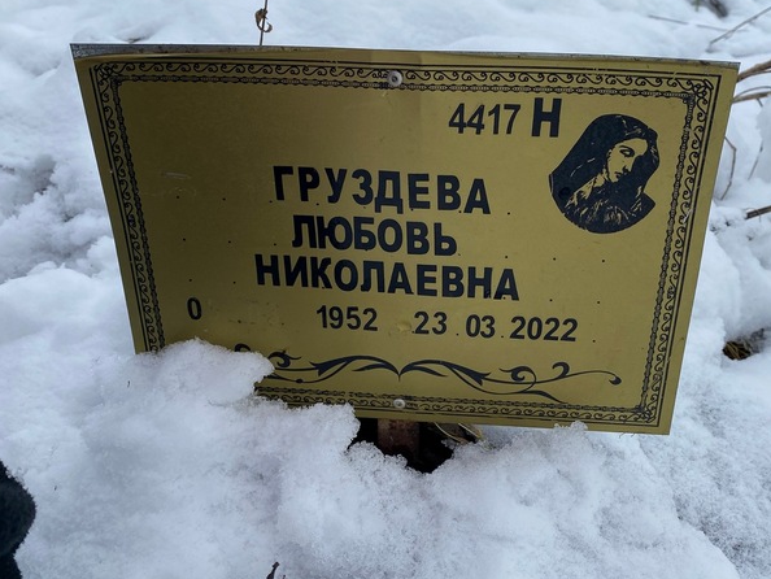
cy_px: 266
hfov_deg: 52.5
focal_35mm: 35
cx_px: 435
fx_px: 780
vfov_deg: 40.7
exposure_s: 1/527
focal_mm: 4.25
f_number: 1.8
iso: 32
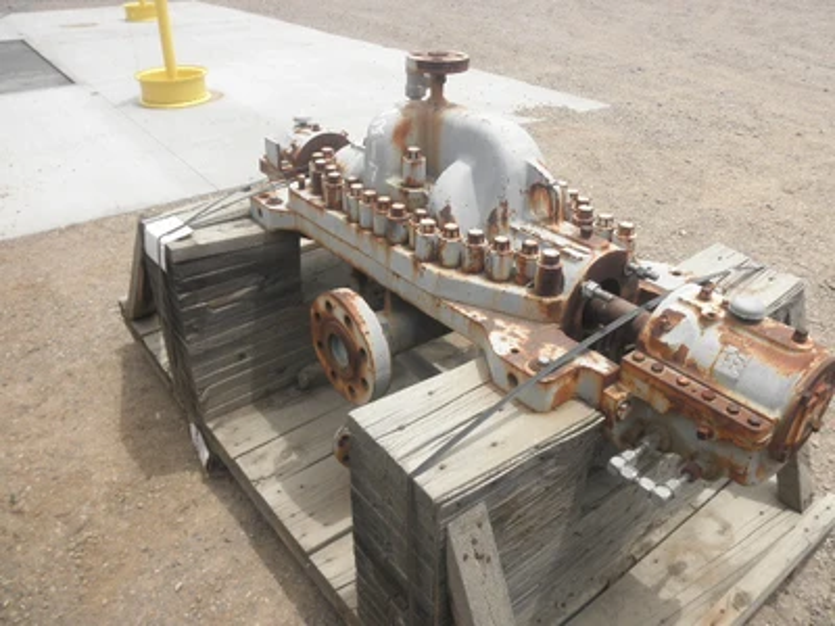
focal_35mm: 28
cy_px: 313
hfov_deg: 63.4
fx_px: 675
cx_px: 418
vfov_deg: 49.7
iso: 64
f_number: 8.5
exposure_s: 1/80
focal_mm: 5
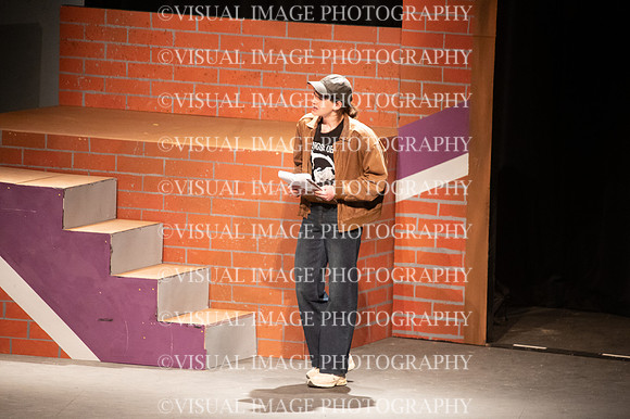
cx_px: 315
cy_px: 210
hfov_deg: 5.6
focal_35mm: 370
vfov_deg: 3.7
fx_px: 6471
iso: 7200
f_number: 6.3
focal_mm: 370
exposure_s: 1/160
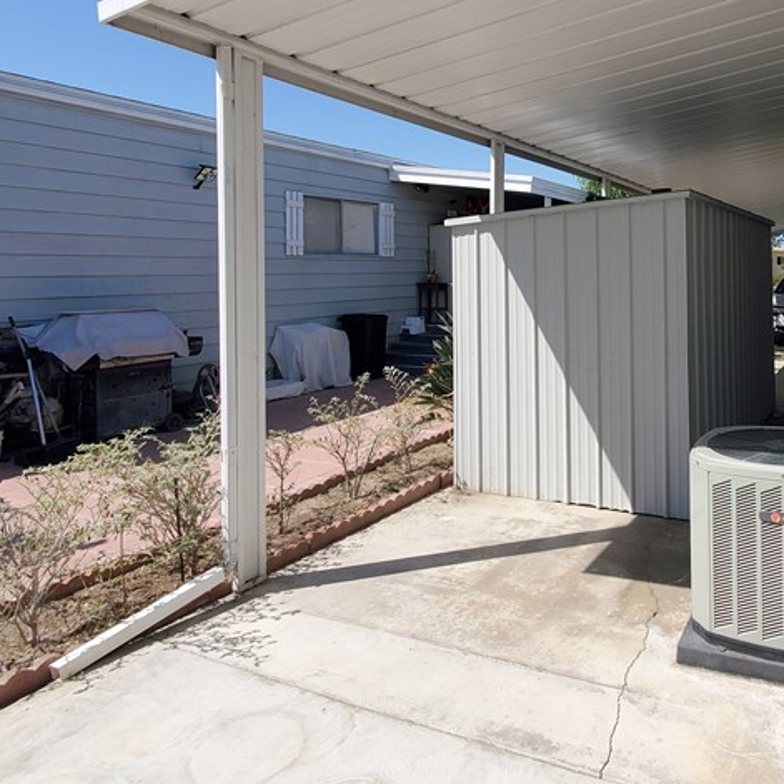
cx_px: 576
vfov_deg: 62.1
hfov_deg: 60.0
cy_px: 296
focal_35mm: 25
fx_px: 641
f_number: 2.2
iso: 50
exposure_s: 1/1186
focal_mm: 1.8
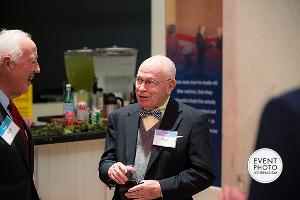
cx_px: 150
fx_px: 583
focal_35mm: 70
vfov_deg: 19.5
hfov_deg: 28.8
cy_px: 100
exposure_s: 1/160
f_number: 2.8
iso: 3200
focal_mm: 70
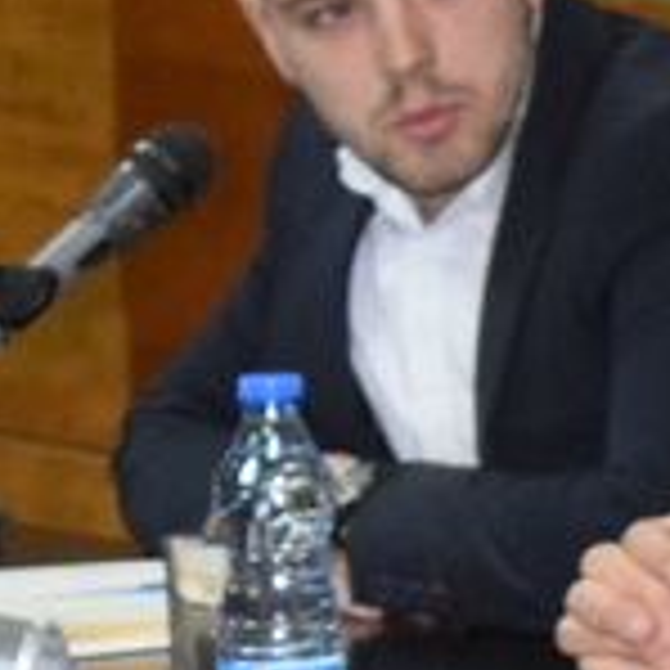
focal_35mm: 457
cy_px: 470
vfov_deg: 3.8
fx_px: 10007
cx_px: 1862
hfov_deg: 3.7
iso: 3200
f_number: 5.6
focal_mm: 52
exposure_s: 1/60
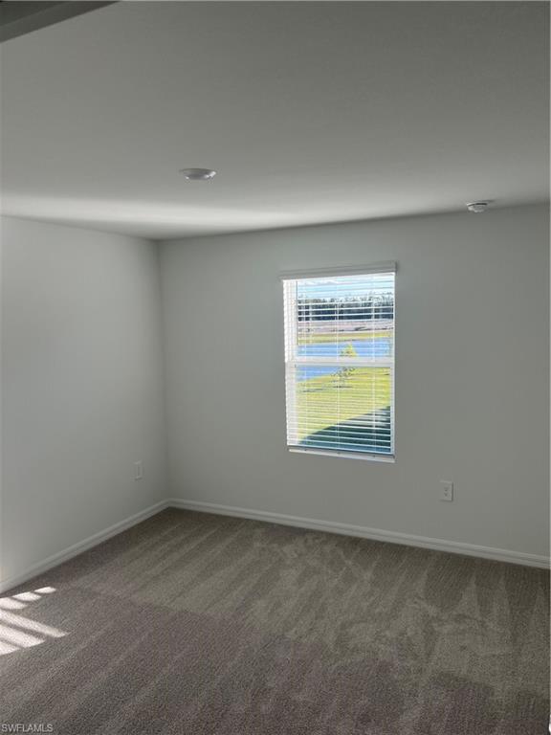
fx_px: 552
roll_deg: +2.0
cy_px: 368
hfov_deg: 53.1
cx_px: 276
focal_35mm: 26
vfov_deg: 67.3
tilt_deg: -5.4
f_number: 1.5
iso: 50
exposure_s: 1/597
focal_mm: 5.7
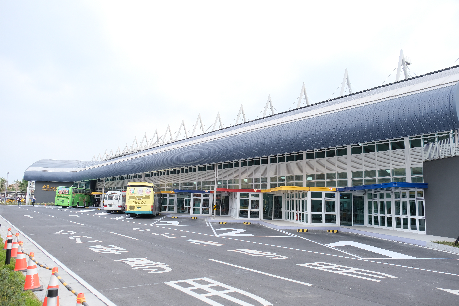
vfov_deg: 46.4
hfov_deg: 65.5
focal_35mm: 28
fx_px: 357
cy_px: 153
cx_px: 230
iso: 320
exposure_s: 1/125
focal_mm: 18.5
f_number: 5
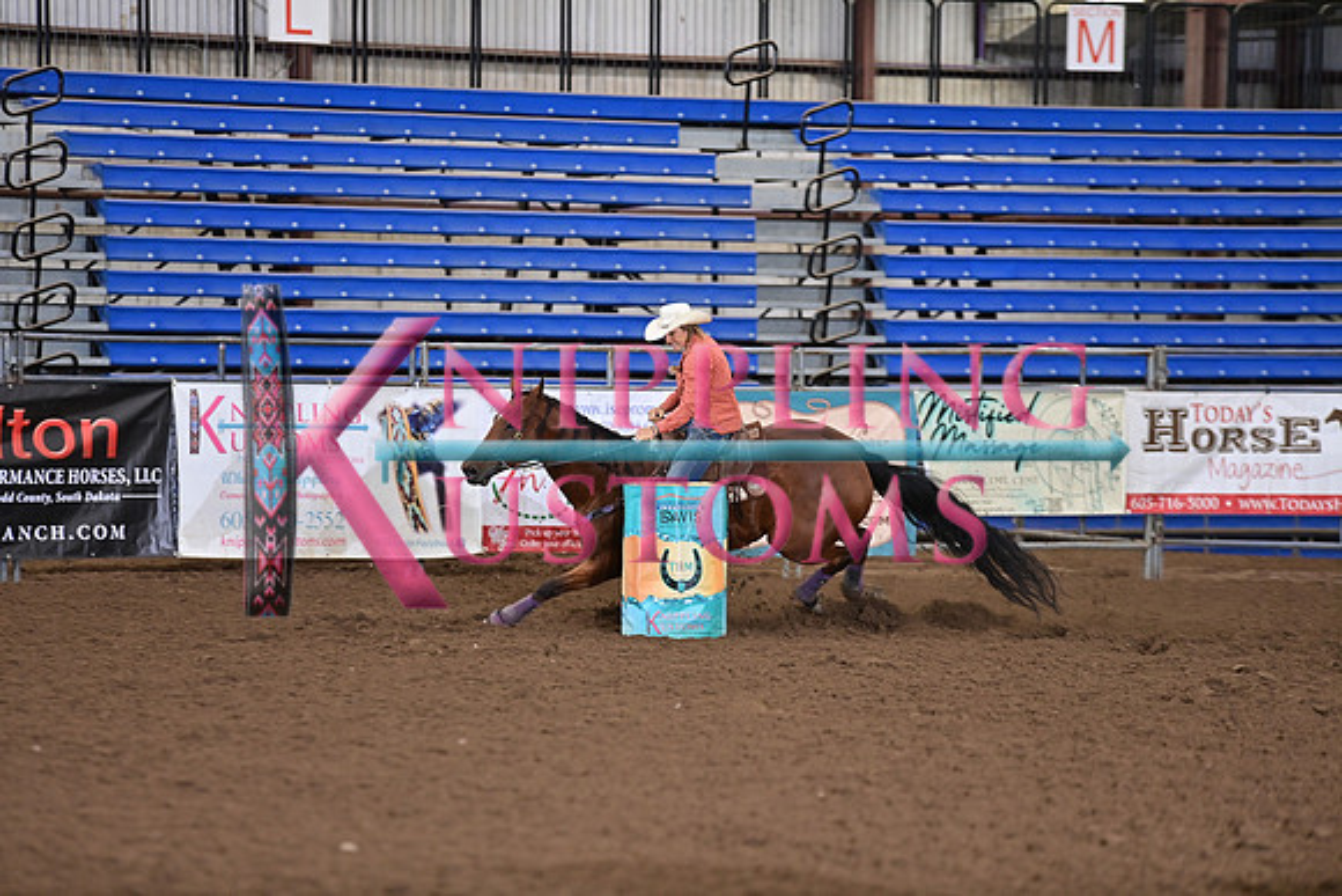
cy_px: 448
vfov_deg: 6.9
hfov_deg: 10.3
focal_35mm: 200
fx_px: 7457
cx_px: 671
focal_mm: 200
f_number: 3.5
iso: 1600
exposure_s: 1/250
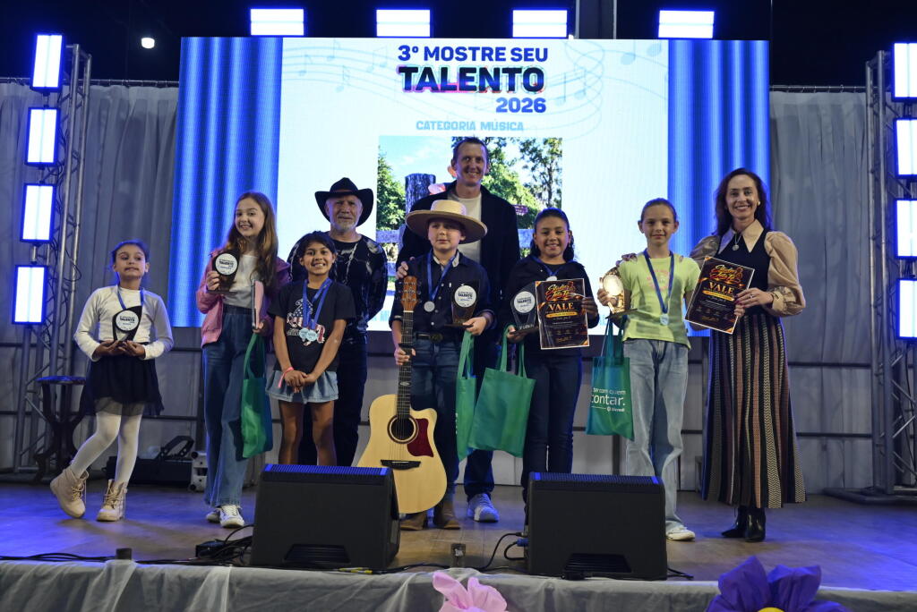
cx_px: 458
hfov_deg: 51.9
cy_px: 306
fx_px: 943
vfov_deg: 36.0
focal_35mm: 37
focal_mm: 37
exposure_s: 1/100
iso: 1000
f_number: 5.3
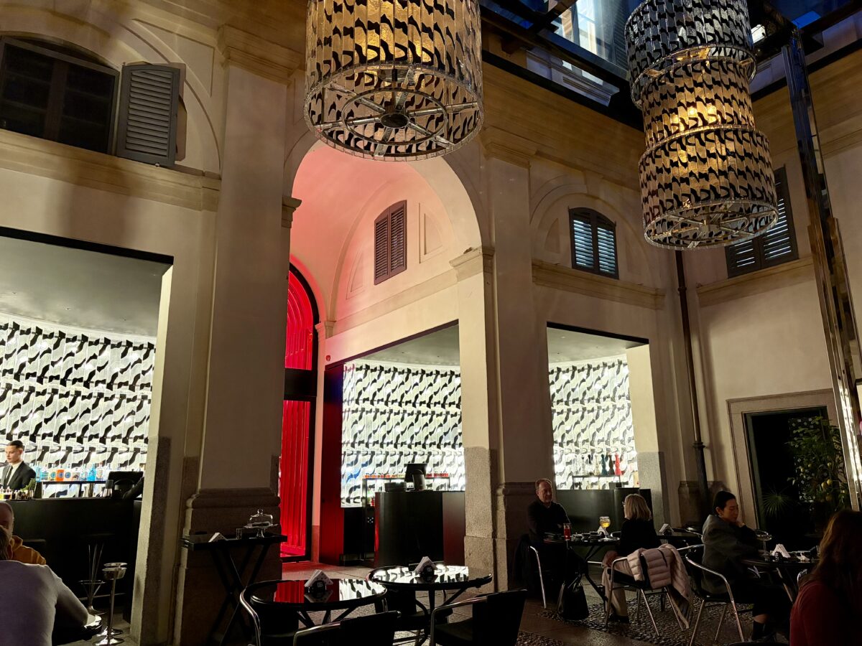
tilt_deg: +13.9
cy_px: 323
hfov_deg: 67.3
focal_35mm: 26
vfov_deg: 53.1
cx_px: 431
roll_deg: +1.3
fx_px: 647
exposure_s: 1/50
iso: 500
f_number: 1.6
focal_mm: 5.96
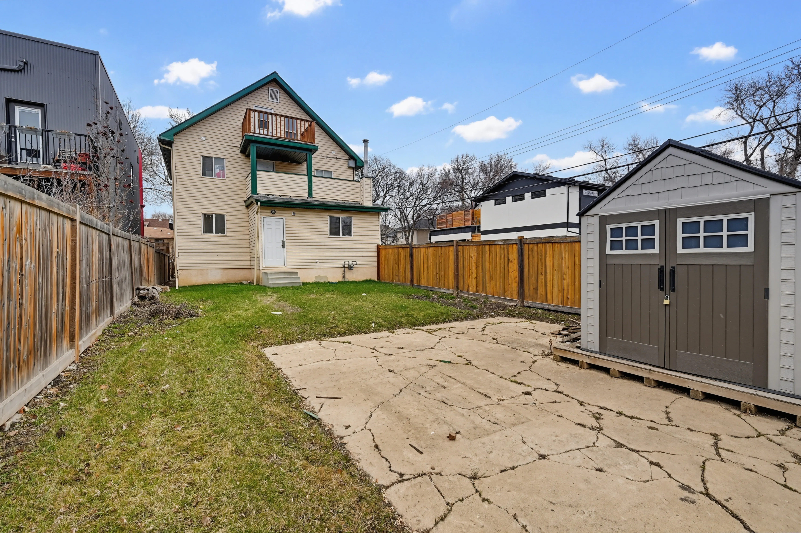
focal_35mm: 16
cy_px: 266
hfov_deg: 98.6
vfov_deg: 75.4
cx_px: 400
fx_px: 345
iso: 400
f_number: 8
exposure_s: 1/1250
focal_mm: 15.5
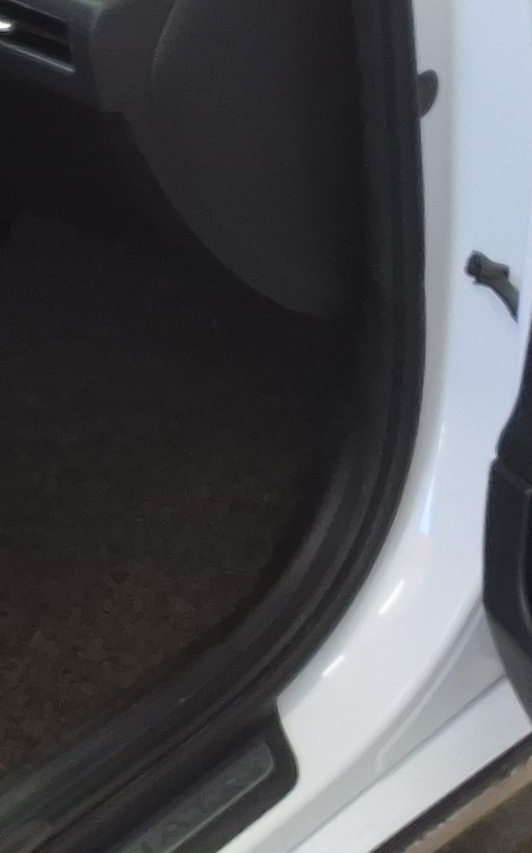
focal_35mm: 110
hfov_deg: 11.9
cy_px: 285
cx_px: 329
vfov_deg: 18.9
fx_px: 2554
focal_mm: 2.91
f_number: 1.9
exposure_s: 1/60
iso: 40
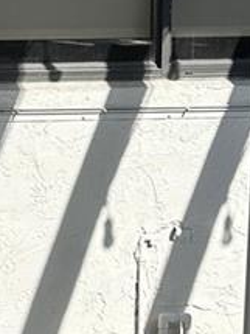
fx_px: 1292
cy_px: 140
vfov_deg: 14.7
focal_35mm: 134
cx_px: -51
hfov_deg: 10.9
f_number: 1.78
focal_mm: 6.86
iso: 80
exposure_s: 1/3155
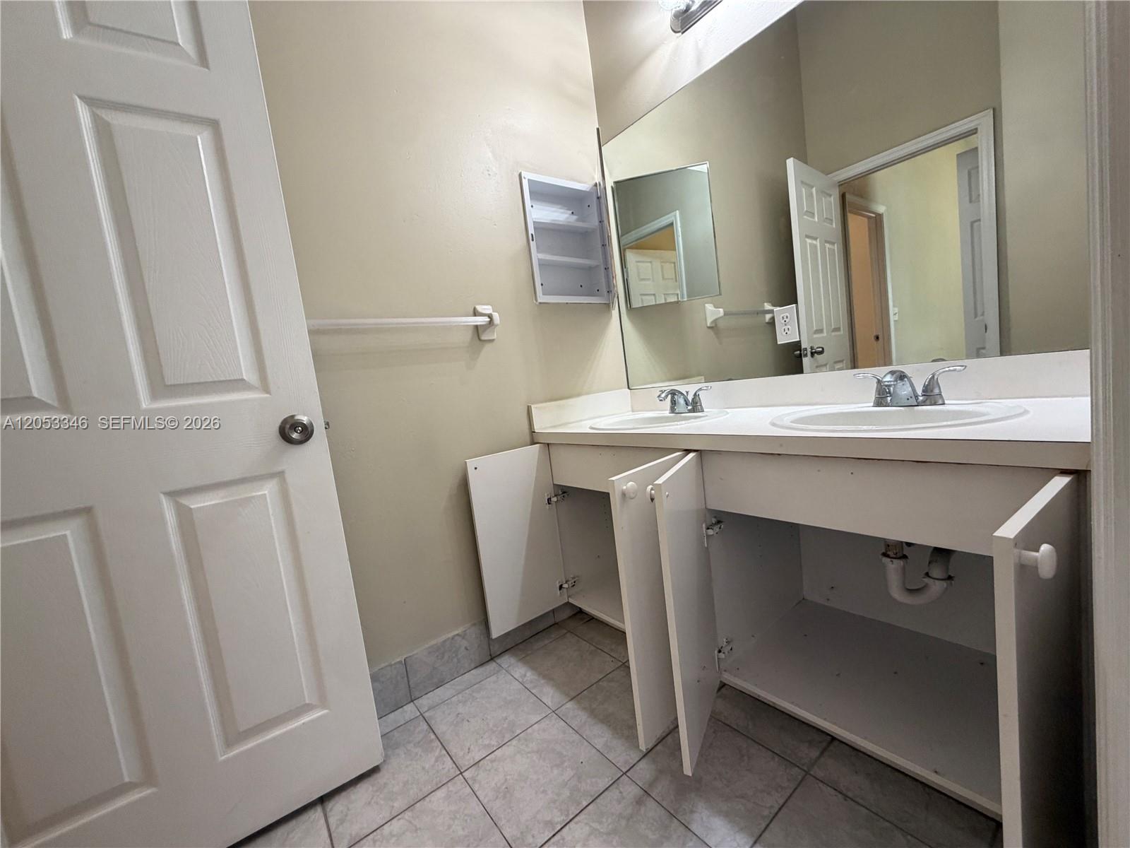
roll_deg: +7.9
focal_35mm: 14
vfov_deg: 85.7
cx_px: 565
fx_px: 457
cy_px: 424
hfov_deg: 102.1
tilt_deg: -3.0
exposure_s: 1/60
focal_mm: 2.22
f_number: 2.2
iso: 250
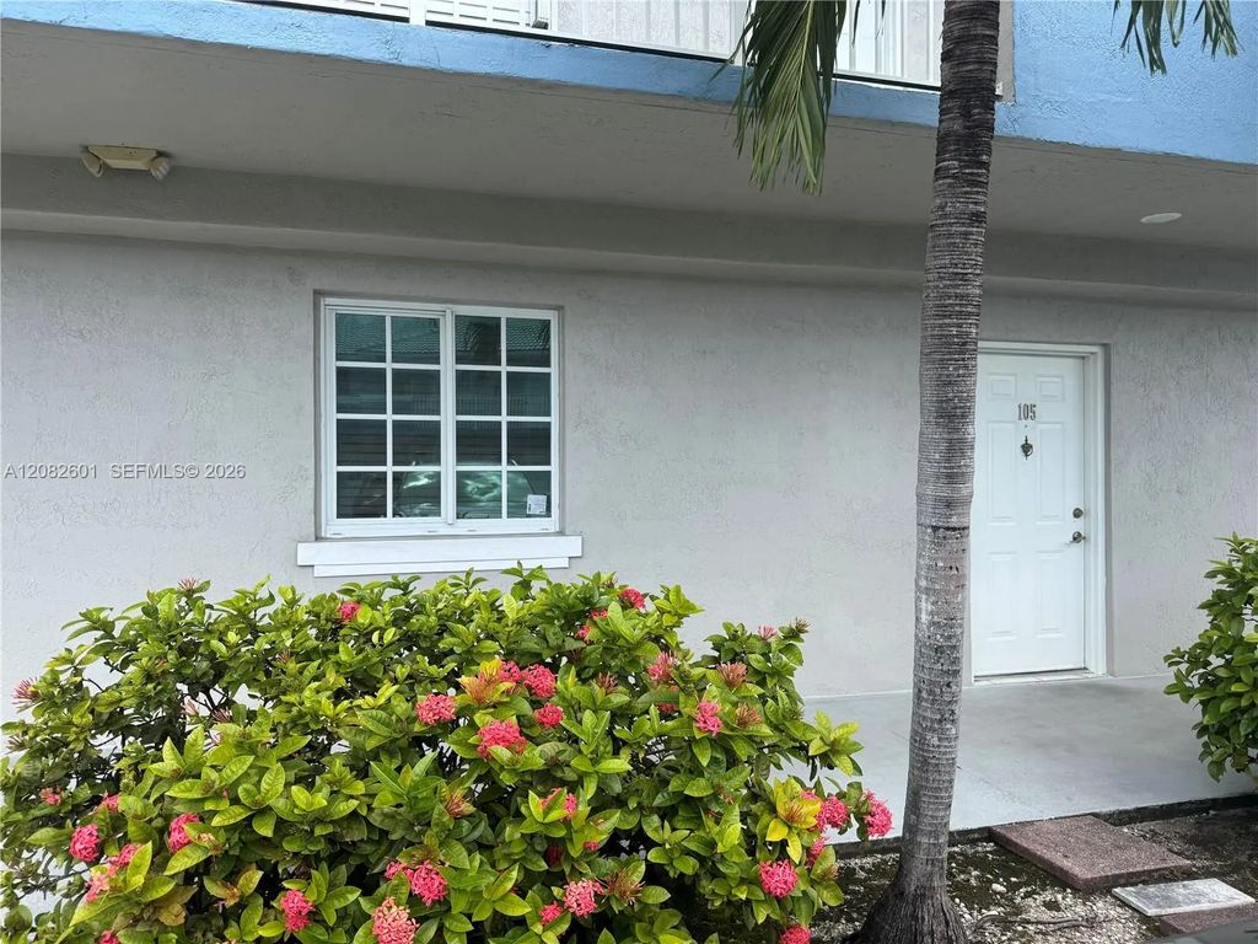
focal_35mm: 24
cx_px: 629
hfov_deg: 71.6
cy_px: 472
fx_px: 872
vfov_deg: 56.8
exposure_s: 1/1425
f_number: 1.78
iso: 80
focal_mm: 6.76
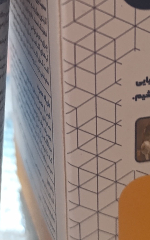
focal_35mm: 95
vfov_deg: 21.6
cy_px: 48
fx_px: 622
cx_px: 28
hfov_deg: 13.7
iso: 1250
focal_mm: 6.14
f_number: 1.6
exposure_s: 1/25
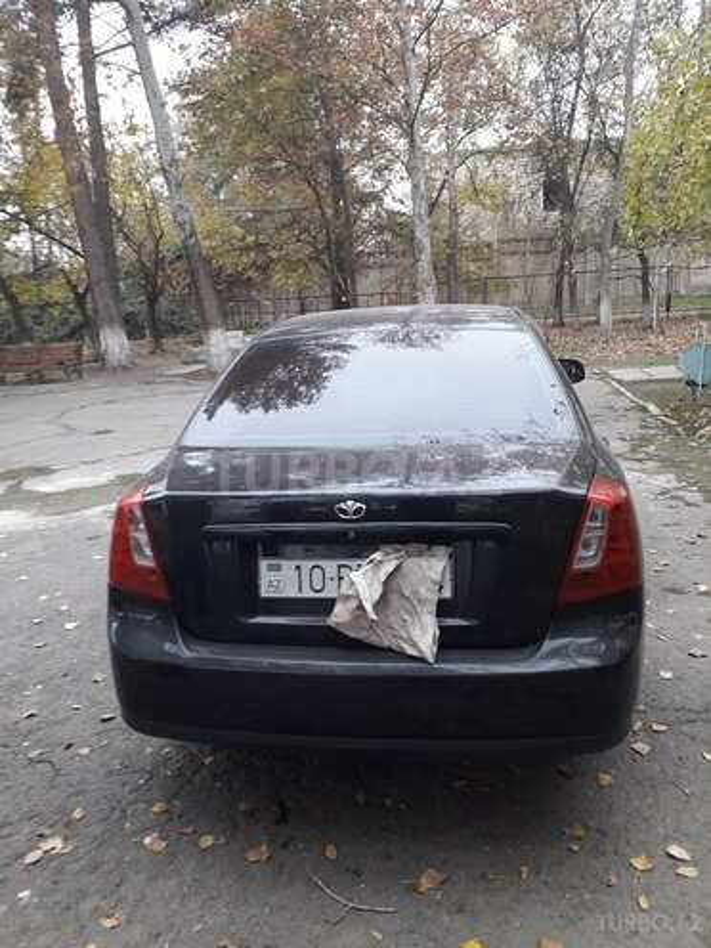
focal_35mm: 27
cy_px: 474
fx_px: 739
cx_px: 356
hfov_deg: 51.4
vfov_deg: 65.3
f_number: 1.9
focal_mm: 3.6
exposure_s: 1/50
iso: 50
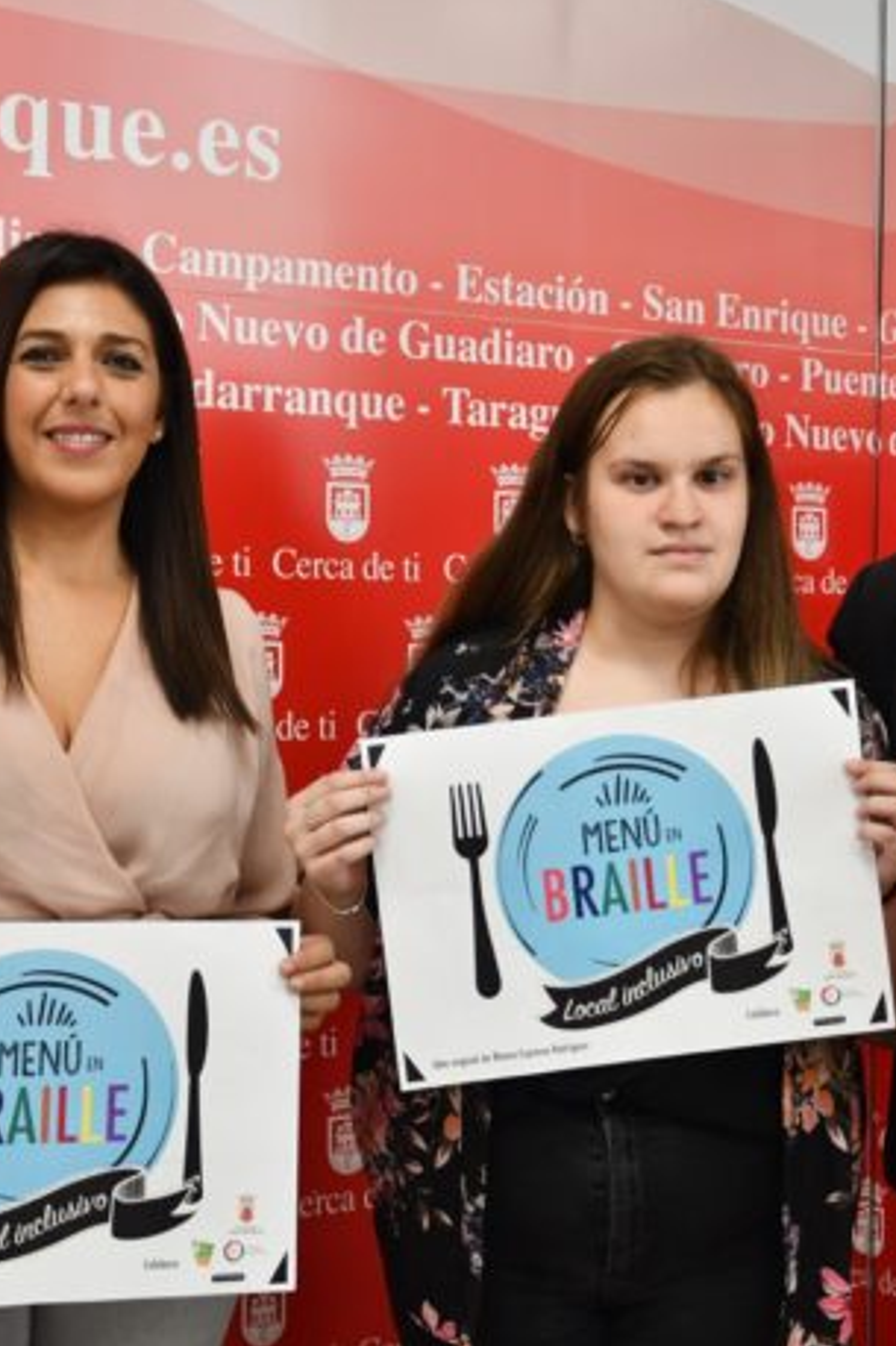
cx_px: 599
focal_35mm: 73
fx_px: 2727
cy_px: 670
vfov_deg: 27.7
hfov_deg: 18.6
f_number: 4.2
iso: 800
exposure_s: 1/125
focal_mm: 32
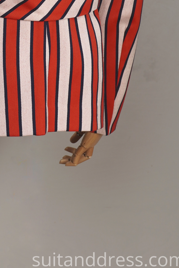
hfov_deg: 13.0
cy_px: -3
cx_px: 7
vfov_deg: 19.1
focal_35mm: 104
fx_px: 776
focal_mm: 32
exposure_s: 1/40
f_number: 5
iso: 200
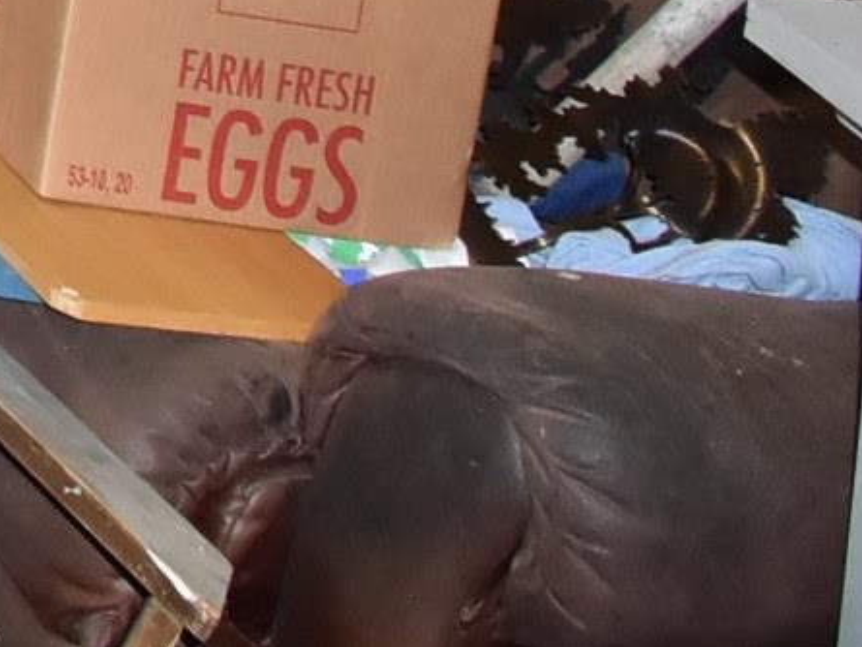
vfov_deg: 10.9
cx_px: -1360
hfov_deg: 13.2
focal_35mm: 97
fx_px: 2416
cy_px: -1218
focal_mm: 10
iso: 1400
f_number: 4.5
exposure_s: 1/60
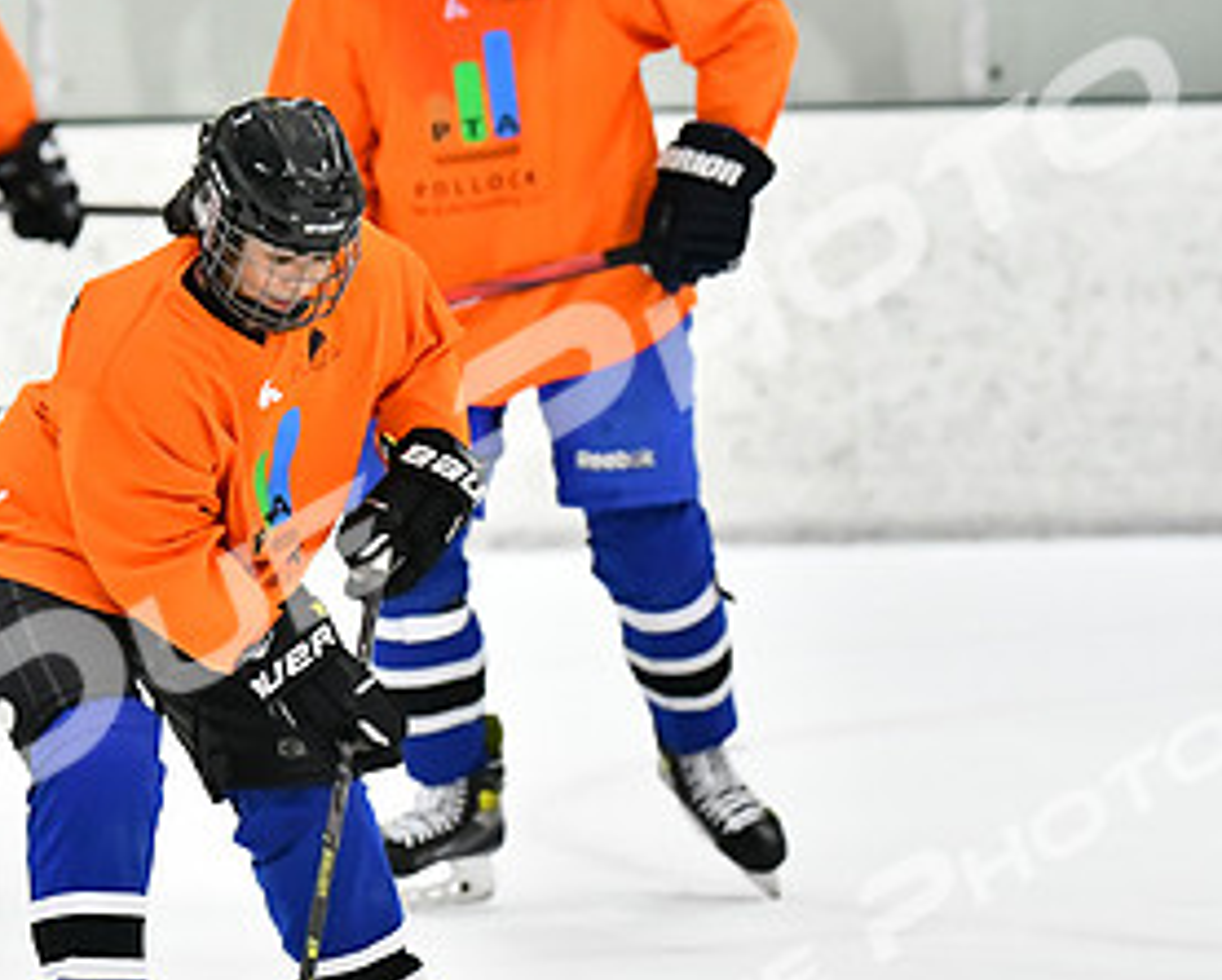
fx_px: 14404
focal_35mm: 398
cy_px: 585
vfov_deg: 3.9
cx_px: 212
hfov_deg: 4.9
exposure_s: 1/1600
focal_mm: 135
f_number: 2.8
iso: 6400
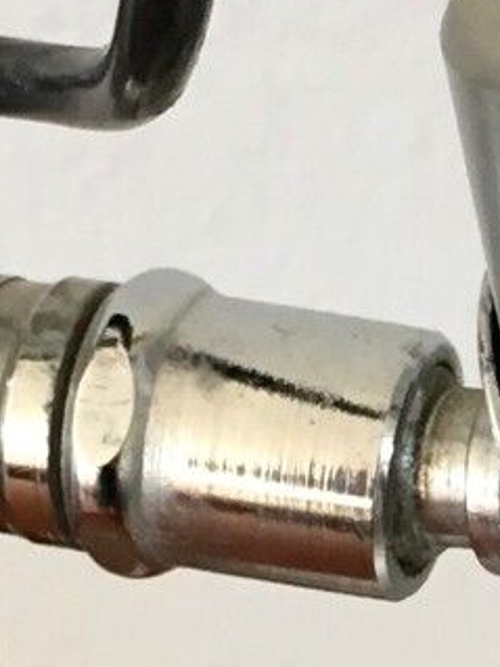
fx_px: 3507
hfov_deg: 8.1
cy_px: 726
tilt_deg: -46.1
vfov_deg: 10.7
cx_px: 594
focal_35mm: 182
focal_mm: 4.15
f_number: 2.2
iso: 100
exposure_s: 1/33
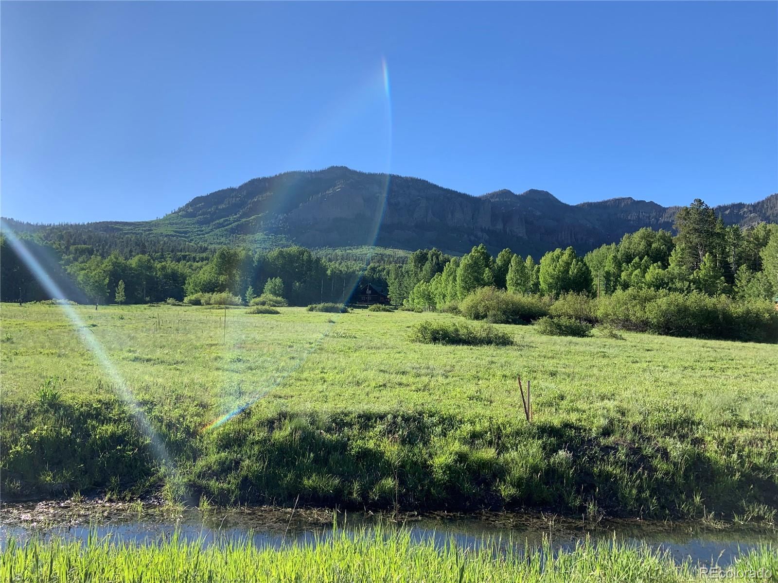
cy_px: 292
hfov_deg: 67.3
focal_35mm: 26
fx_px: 584
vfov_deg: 53.1
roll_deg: -1.9
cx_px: 389
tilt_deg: +4.8
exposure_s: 1/1205
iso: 25
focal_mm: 4.25
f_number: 1.8
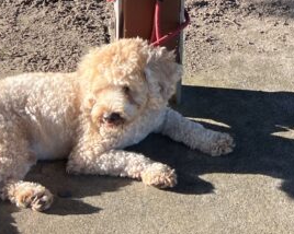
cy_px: -112
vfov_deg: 14.8
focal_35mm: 97
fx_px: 843
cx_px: 335
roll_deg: -4.6
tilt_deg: -15.3
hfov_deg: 18.9
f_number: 1.5
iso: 50
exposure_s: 1/894
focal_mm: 5.7
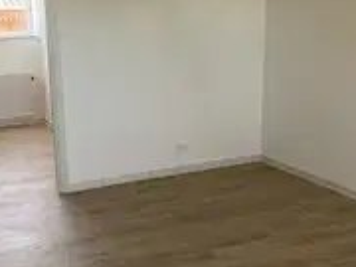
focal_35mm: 58
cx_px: 114
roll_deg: +2.2
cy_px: 148
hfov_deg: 32.9
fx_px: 596
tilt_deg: -13.2
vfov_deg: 25.2
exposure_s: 1/62
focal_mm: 3.99
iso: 80
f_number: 1.8
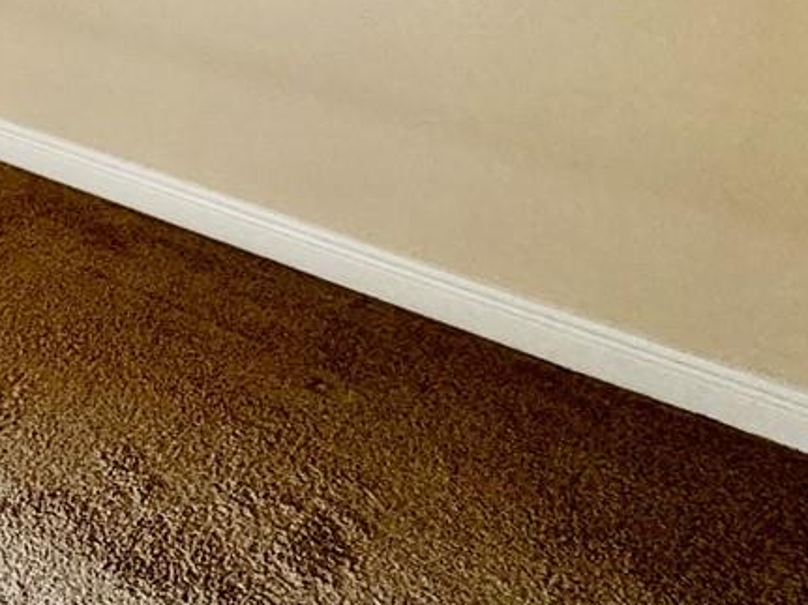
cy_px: -221
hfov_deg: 25.2
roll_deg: +0.7
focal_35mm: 52
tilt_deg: -11.3
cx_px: -476
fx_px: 1213
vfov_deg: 23.9
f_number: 2.2
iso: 320
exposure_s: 1/60
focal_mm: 2.22
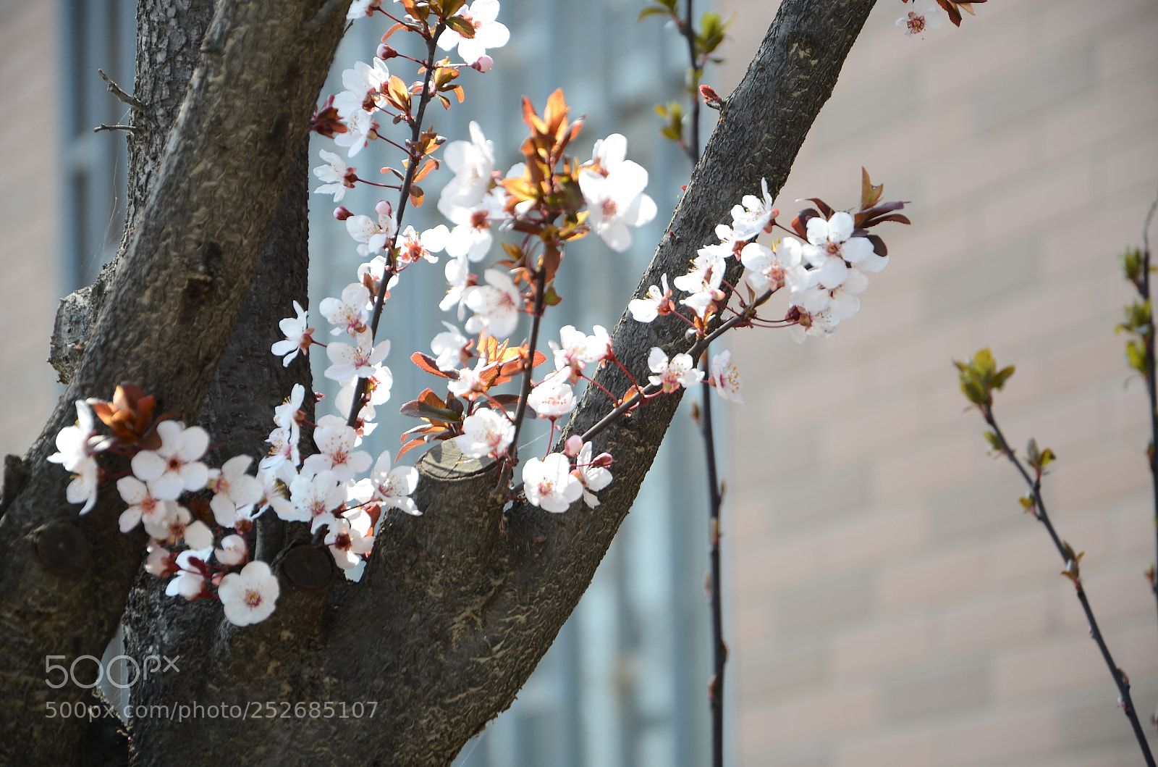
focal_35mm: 158
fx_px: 5055
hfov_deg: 13.1
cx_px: 579
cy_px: 384
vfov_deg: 8.7
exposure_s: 1/125
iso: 125
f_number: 5.6
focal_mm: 105
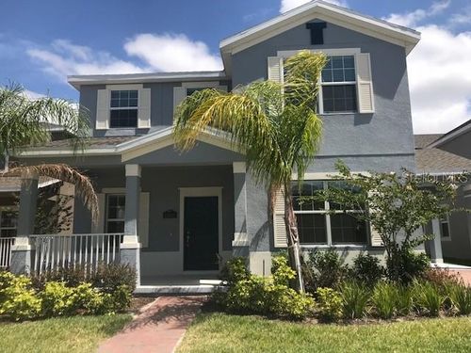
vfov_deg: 49.7
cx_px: 236
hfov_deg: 63.4
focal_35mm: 28
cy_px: 176
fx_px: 381
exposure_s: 1/2398
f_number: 1.8
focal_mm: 3.99
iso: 20
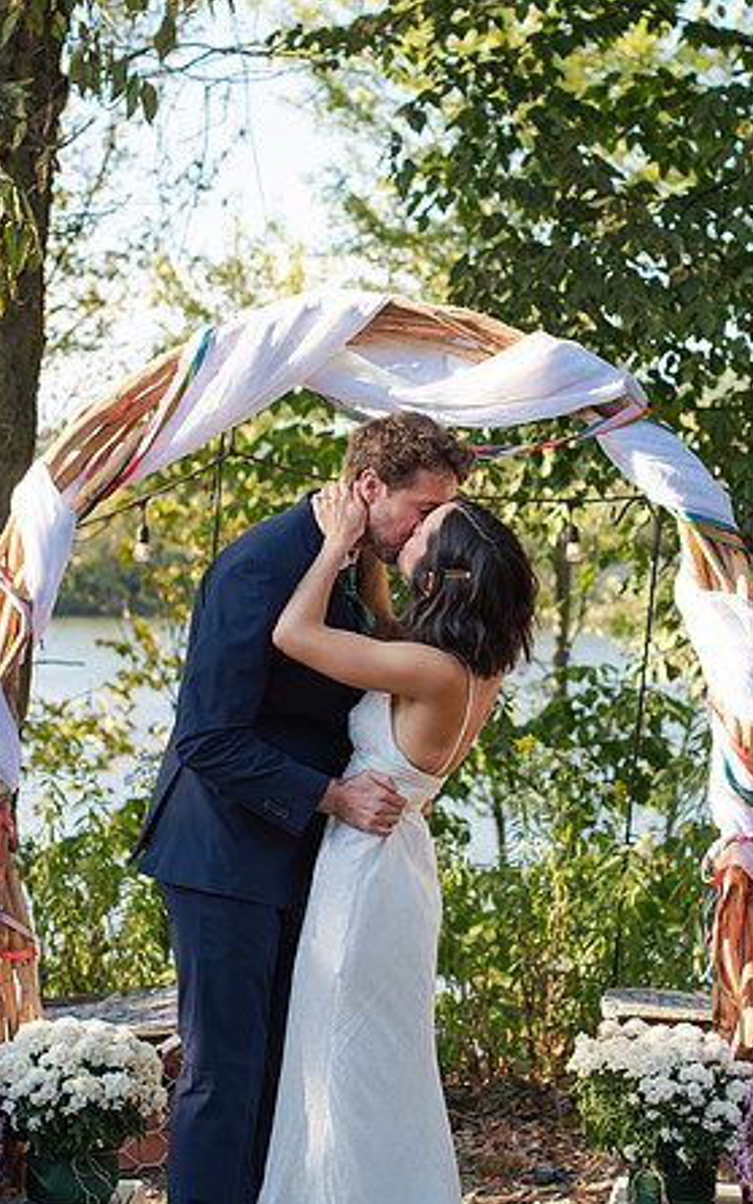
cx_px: 448
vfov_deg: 26.8
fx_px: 2527
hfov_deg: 16.9
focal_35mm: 77
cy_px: 605
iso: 250
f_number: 3.5
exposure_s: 1/800
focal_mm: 50
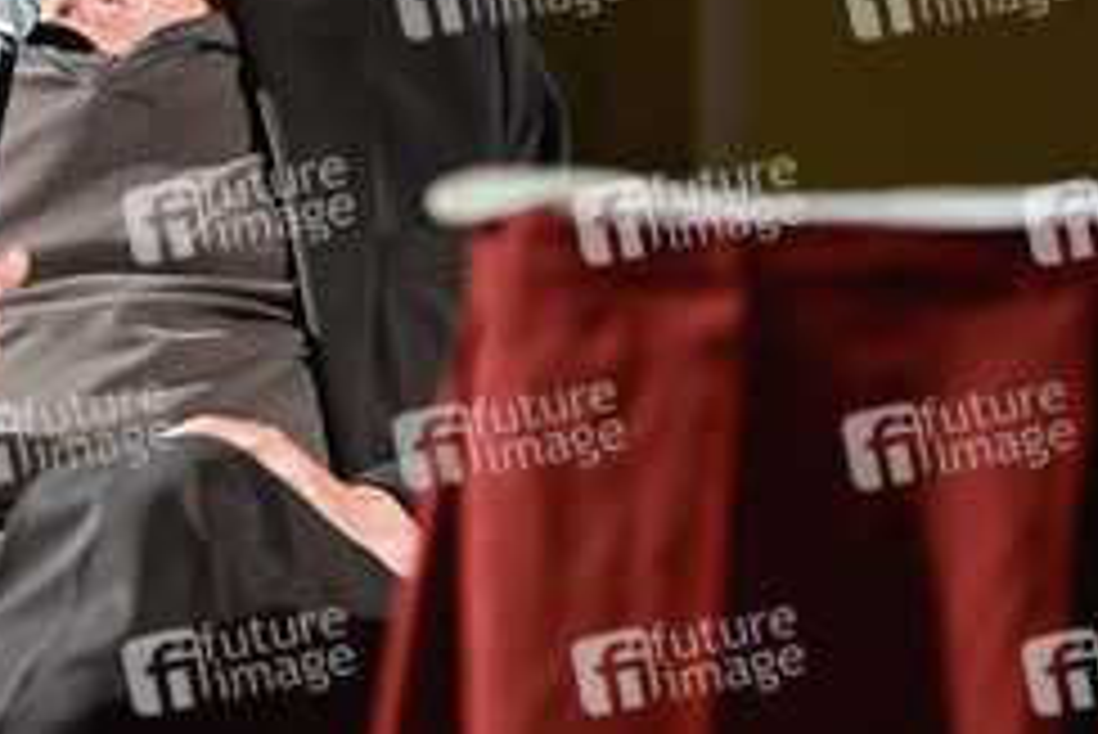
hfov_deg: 9.6
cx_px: 119
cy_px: 99
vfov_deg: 6.4
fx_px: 6531
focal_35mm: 214
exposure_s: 1/320
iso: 6400
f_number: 2.8
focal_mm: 116
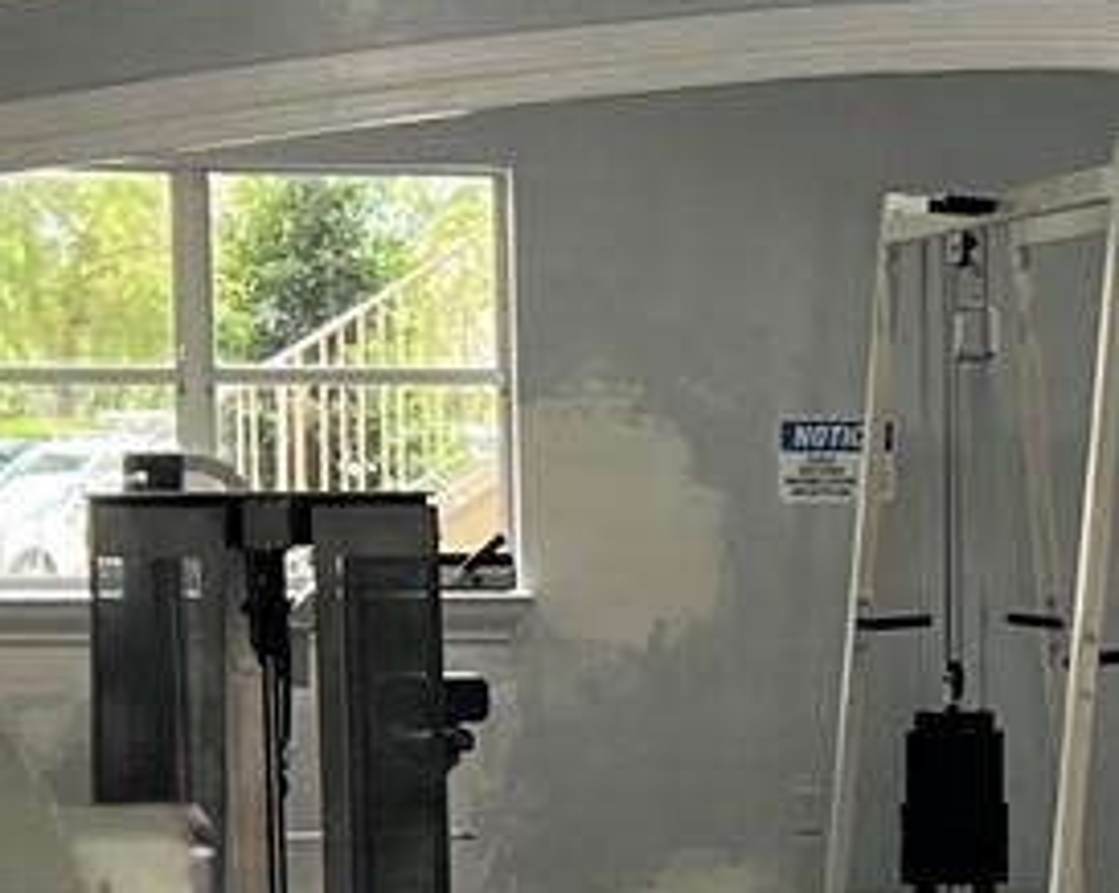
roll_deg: +0.5
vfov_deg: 10.2
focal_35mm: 149
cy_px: 967
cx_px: 1041
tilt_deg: -6.8
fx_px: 4931
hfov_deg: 12.8
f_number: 1.5
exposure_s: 1/120
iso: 100
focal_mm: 5.7
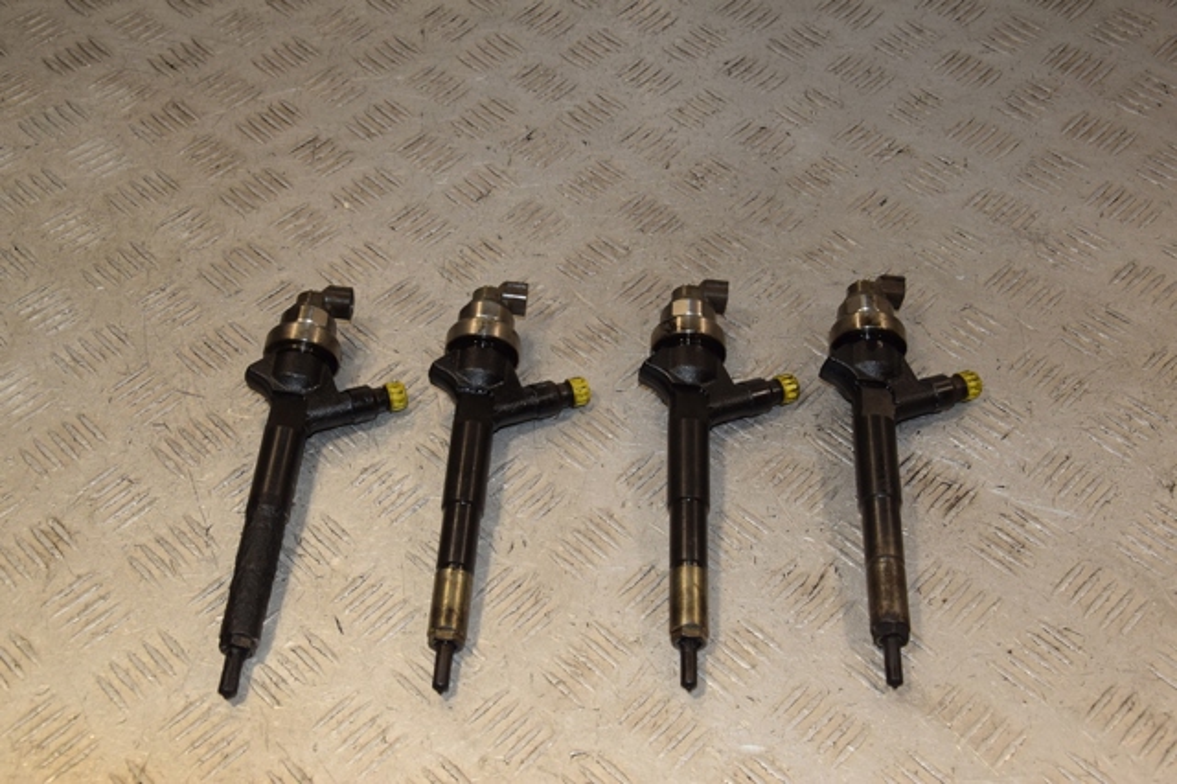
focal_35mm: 48
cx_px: 588
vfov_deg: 28.0
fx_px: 1568
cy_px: 392
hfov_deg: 41.1
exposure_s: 1/200
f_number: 9
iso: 800
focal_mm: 32
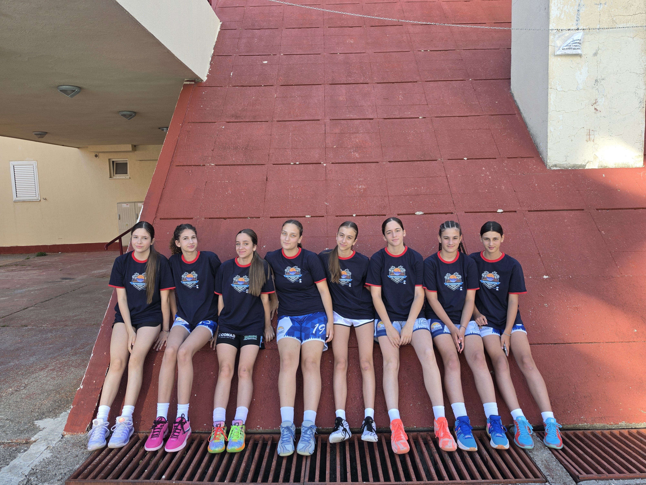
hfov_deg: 73.9
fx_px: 429
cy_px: 242
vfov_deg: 58.9
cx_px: 323
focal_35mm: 23
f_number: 1.4
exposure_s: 1/359
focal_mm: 6.5
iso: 32
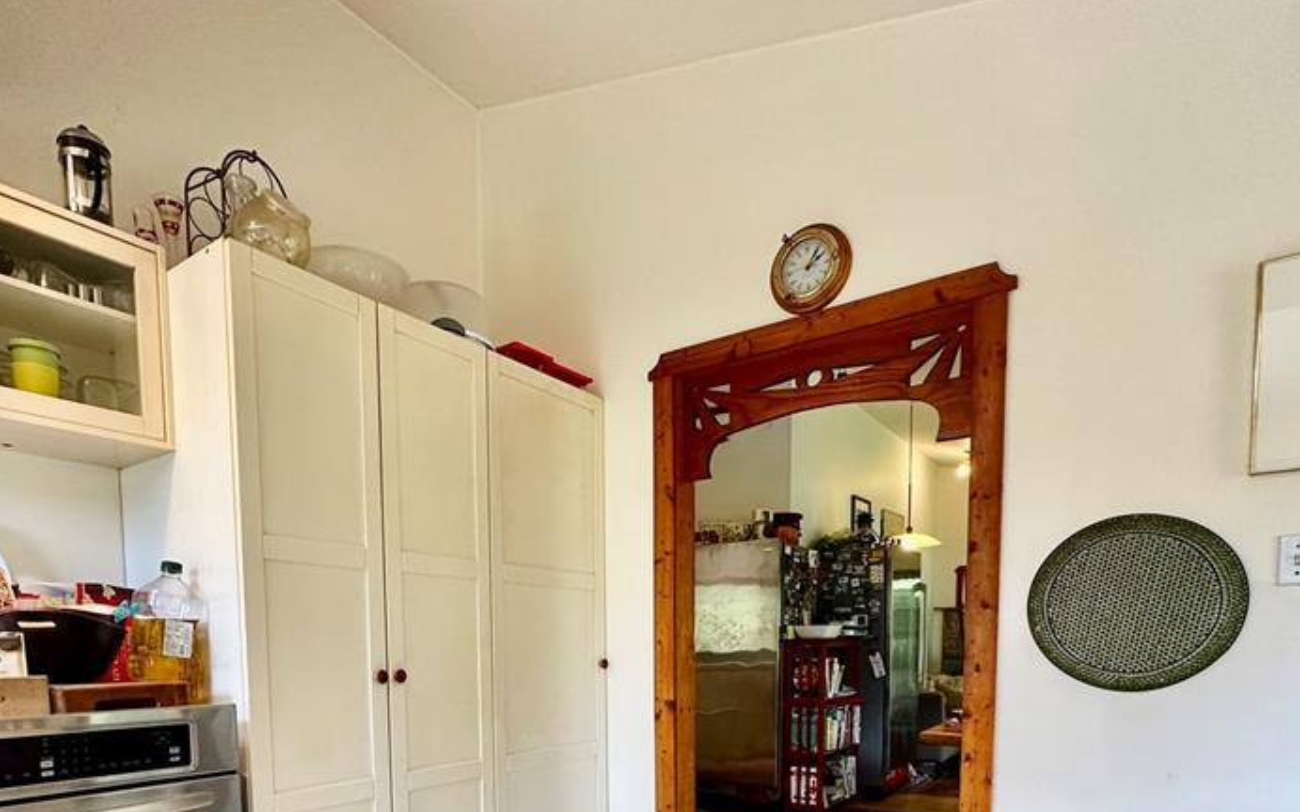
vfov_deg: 49.7
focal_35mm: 22
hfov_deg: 79.5
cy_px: 712
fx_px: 780
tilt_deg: -4.1
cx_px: 595
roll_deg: +0.2
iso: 250
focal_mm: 2.22
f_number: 2.2
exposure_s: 1/120
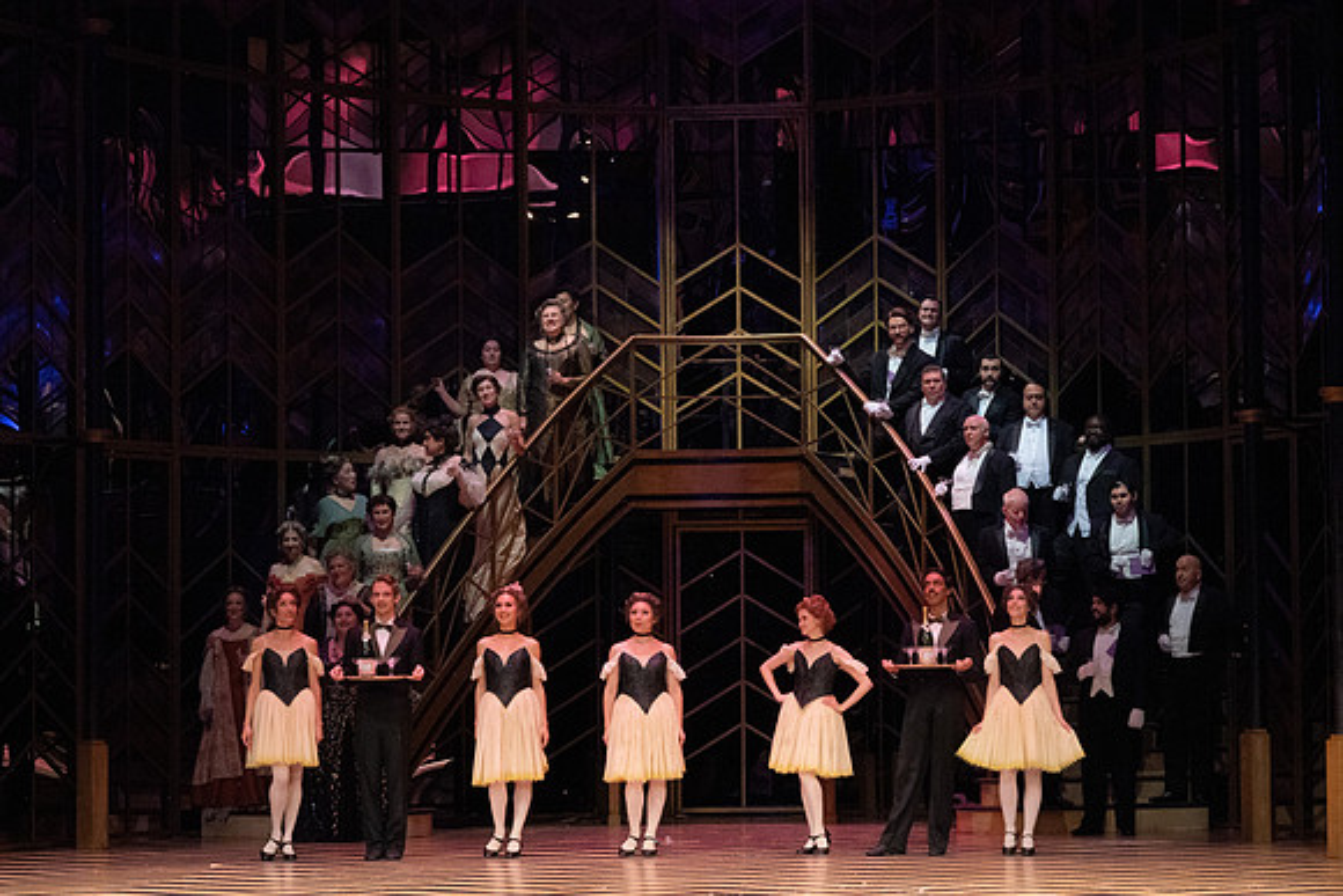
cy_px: 448
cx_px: 672
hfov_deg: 18.9
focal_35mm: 108
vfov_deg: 12.7
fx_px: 4030
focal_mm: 108
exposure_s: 1/400
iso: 12800
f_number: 14
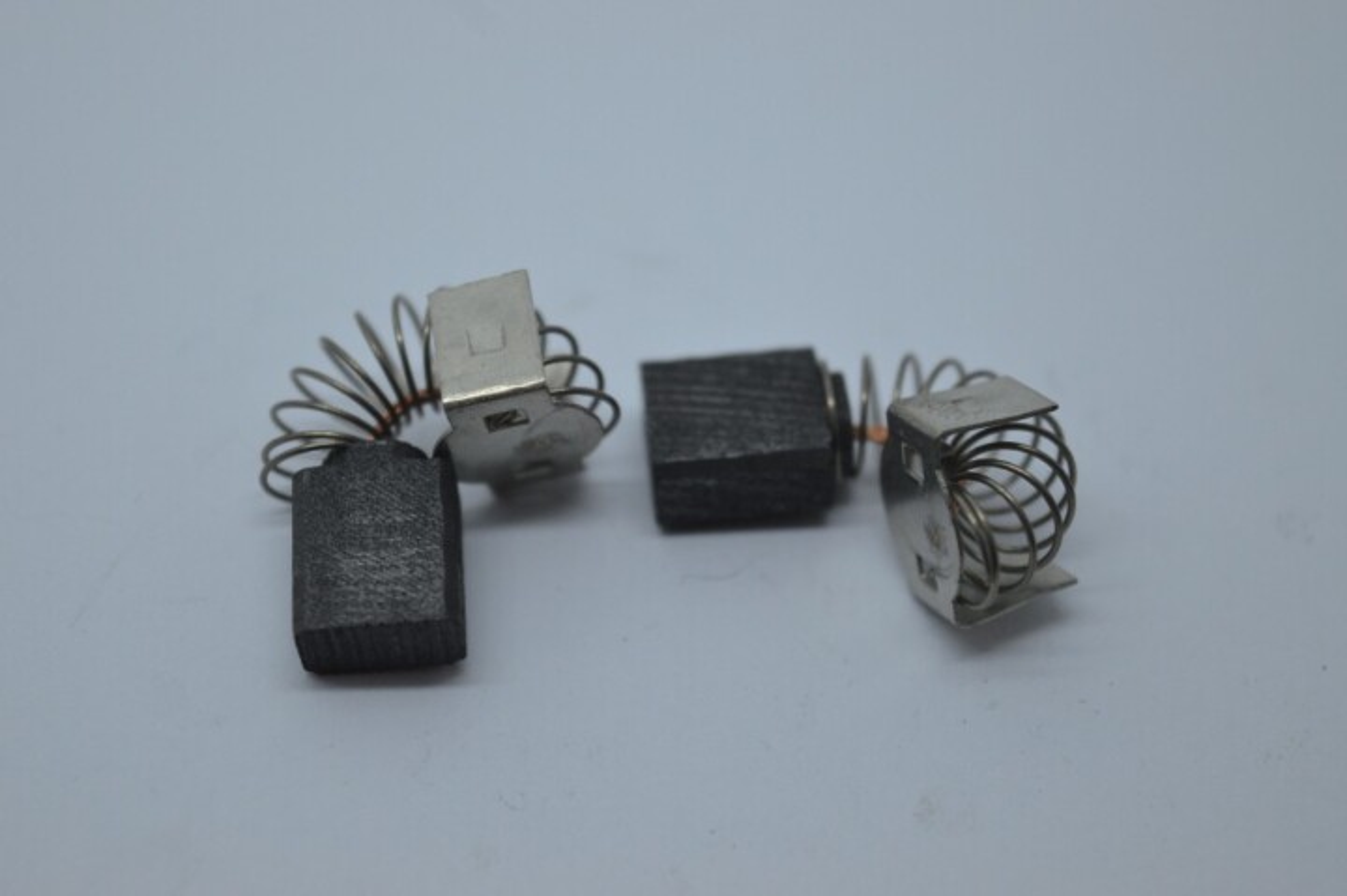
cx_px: 674
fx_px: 3085
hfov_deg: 24.6
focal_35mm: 82
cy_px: 448
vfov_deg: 16.5
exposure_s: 1/125
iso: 320
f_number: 5.6
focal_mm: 55
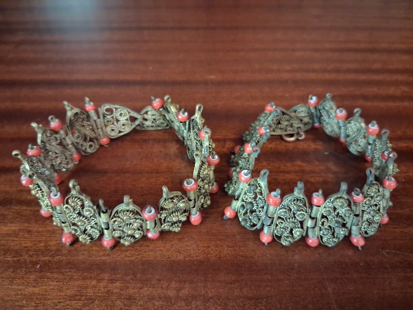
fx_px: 322
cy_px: 155
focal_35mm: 27
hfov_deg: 65.3
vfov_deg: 51.4
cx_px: 206
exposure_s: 1/20
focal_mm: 4
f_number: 1.8
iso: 1000
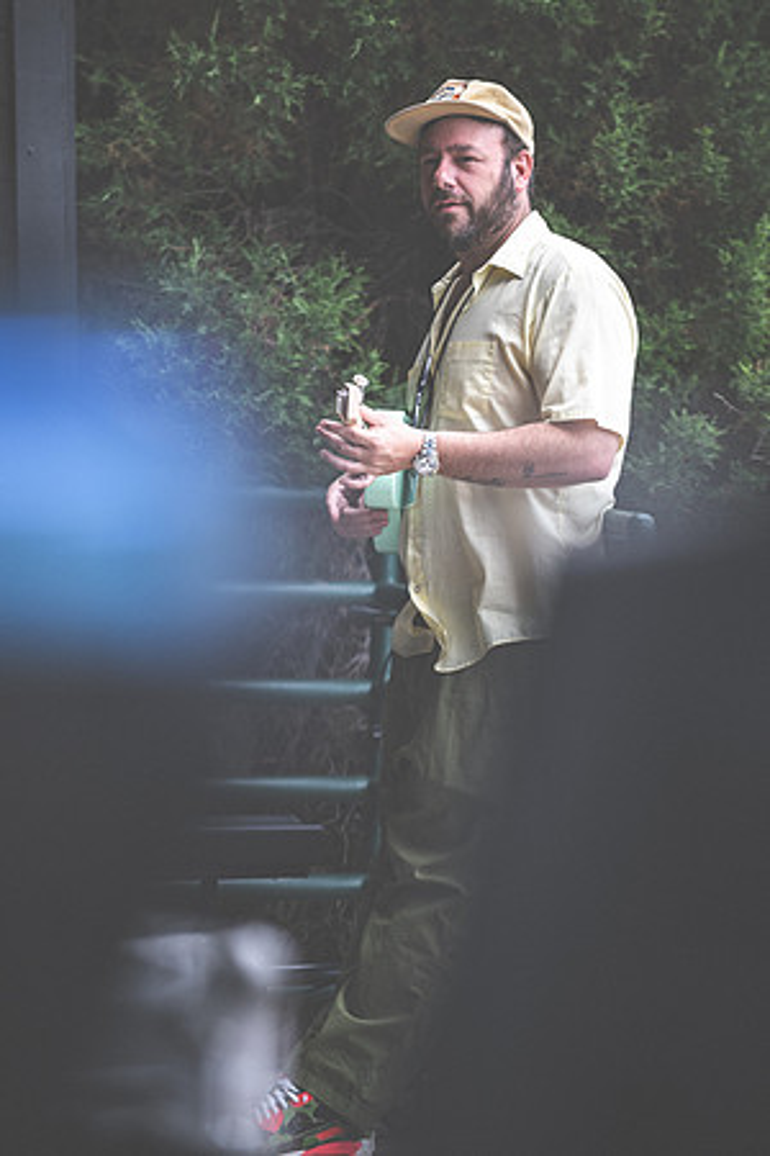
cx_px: 385
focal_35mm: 200
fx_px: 6416
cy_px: 578
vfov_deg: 10.3
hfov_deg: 6.9
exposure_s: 1/200
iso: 160
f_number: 2.8
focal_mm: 200
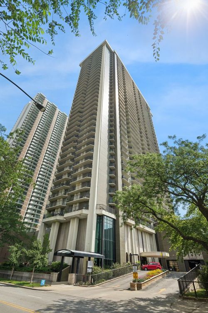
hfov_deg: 70.4
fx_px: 147
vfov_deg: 93.3
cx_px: 104
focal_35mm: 17
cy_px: 156
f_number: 11
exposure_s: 1/250
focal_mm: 17
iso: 100
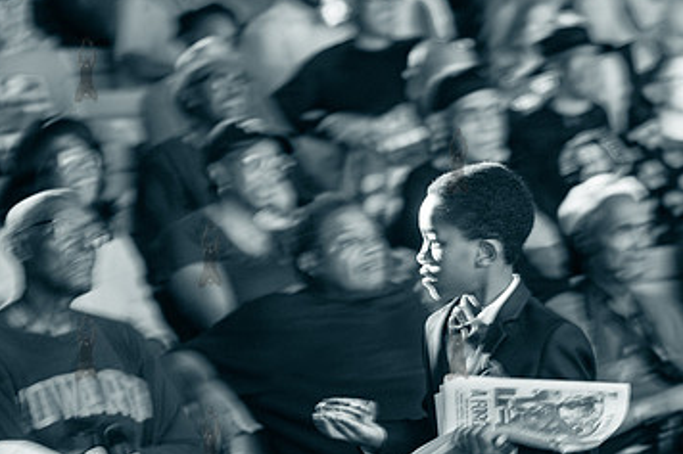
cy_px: 346
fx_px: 2844
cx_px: 457
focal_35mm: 150
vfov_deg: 9.1
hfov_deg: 13.7
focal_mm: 92
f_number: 2.8
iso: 5000
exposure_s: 1/20
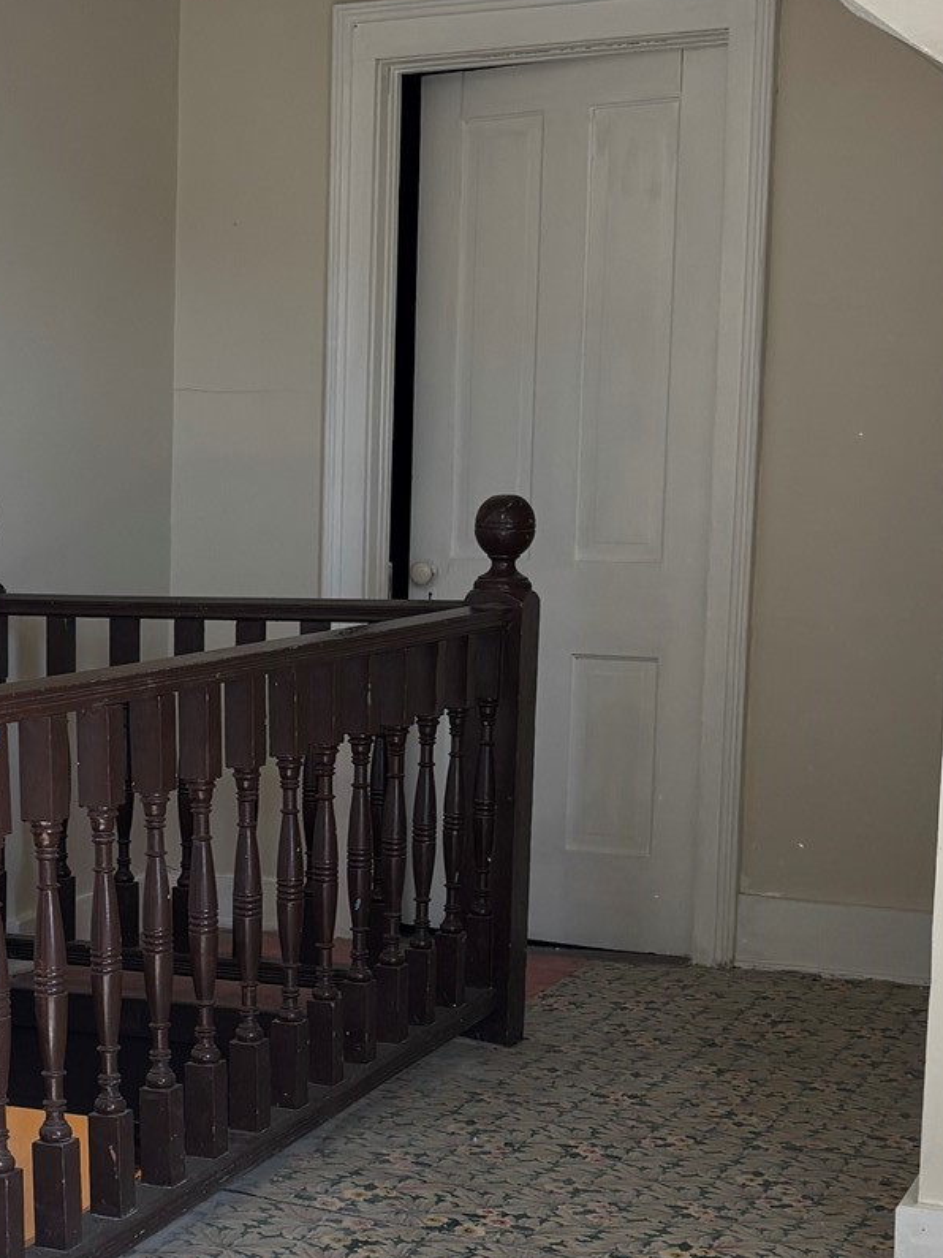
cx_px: 81
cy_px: 824
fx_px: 2434
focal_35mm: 67
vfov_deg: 28.8
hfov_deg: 21.4
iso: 64
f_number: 1.6
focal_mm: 5.96
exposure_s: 1/120
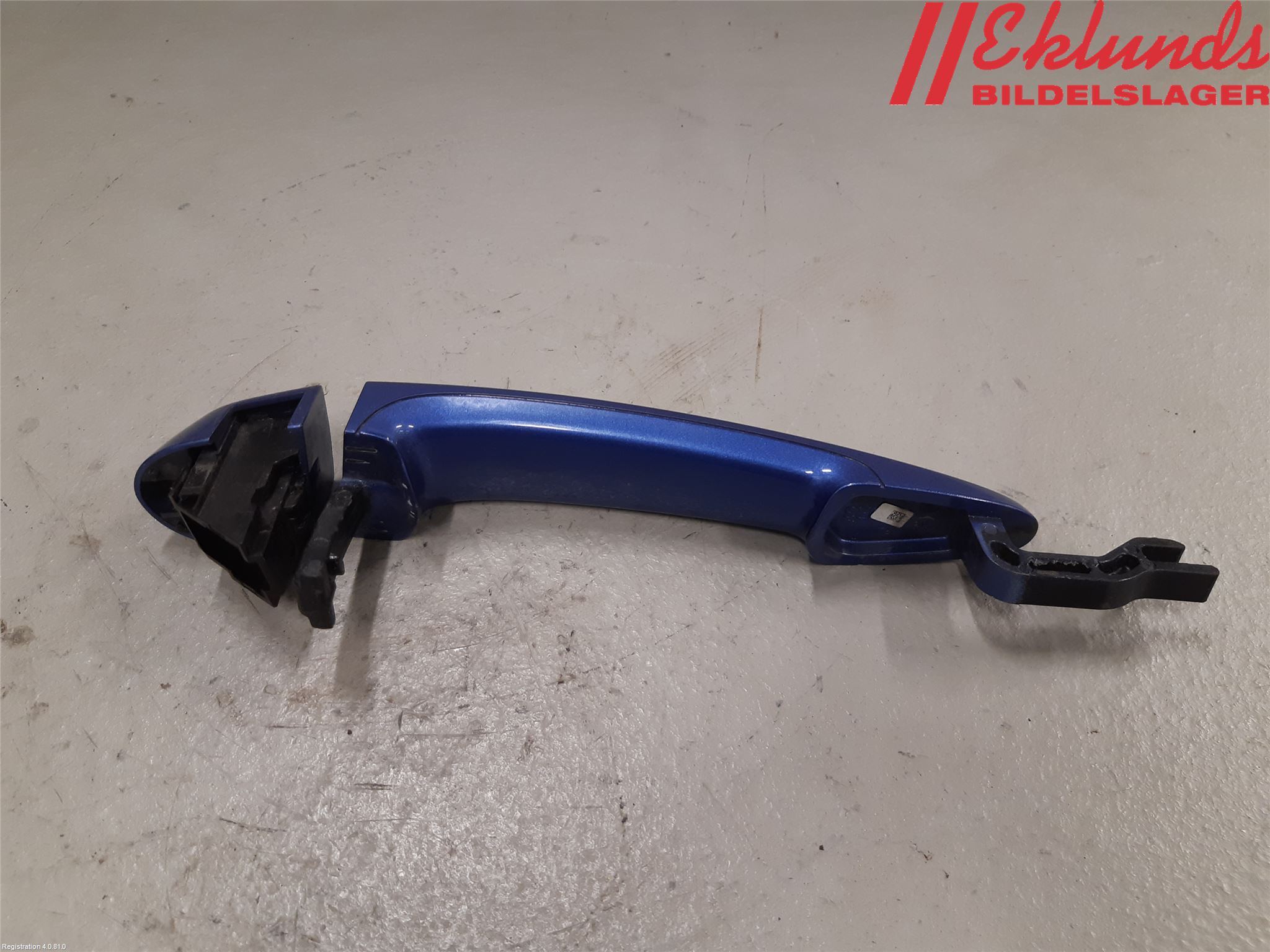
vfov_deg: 53.1
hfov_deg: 67.3
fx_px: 954
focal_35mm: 26
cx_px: 635
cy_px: 476
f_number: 1.7
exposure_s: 1/50
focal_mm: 3.93
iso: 100
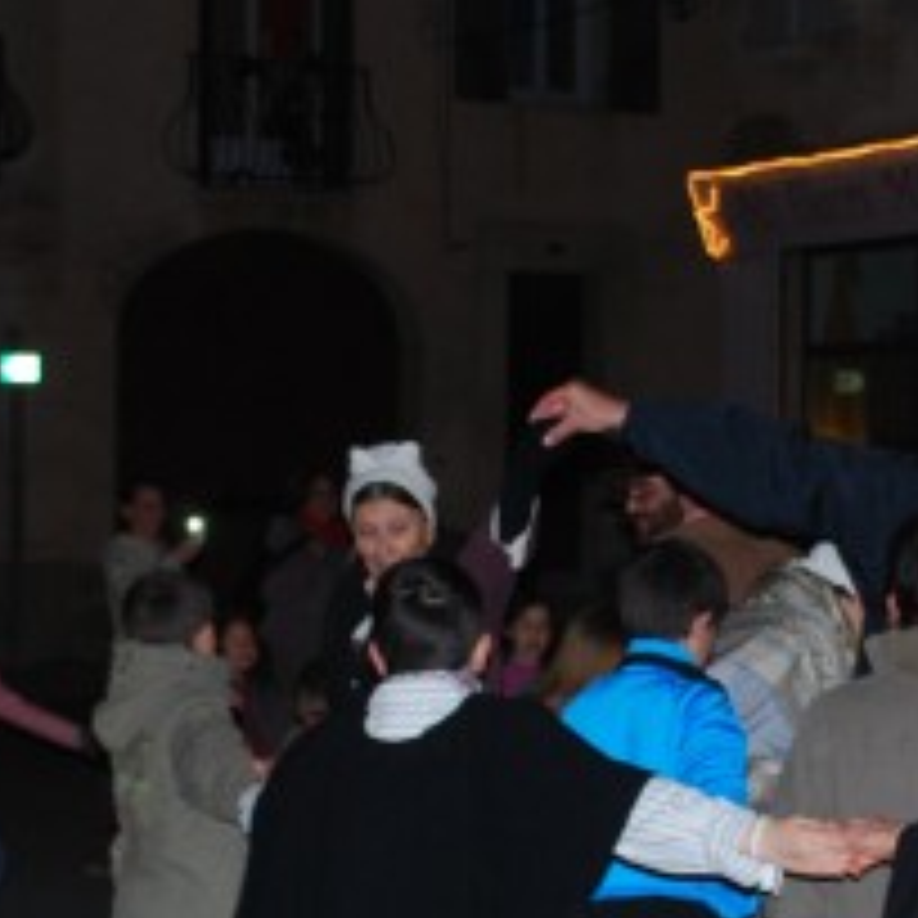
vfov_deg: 19.2
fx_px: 2700
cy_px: 619
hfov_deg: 19.3
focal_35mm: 90
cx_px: 576
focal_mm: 18
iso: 250
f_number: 3.5
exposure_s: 1/60
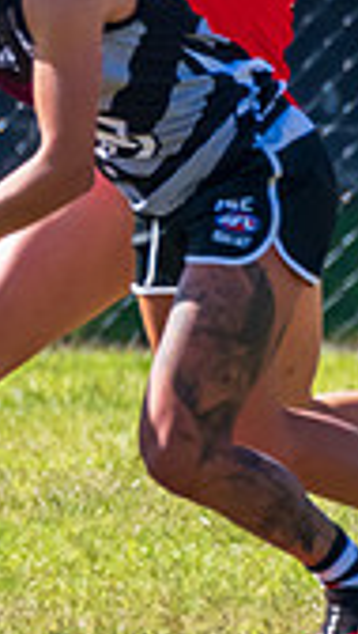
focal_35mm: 3897
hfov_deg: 0.3
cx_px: 179
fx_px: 65503
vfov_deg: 0.6
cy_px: 174
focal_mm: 600
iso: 800
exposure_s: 1/2000
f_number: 7.1
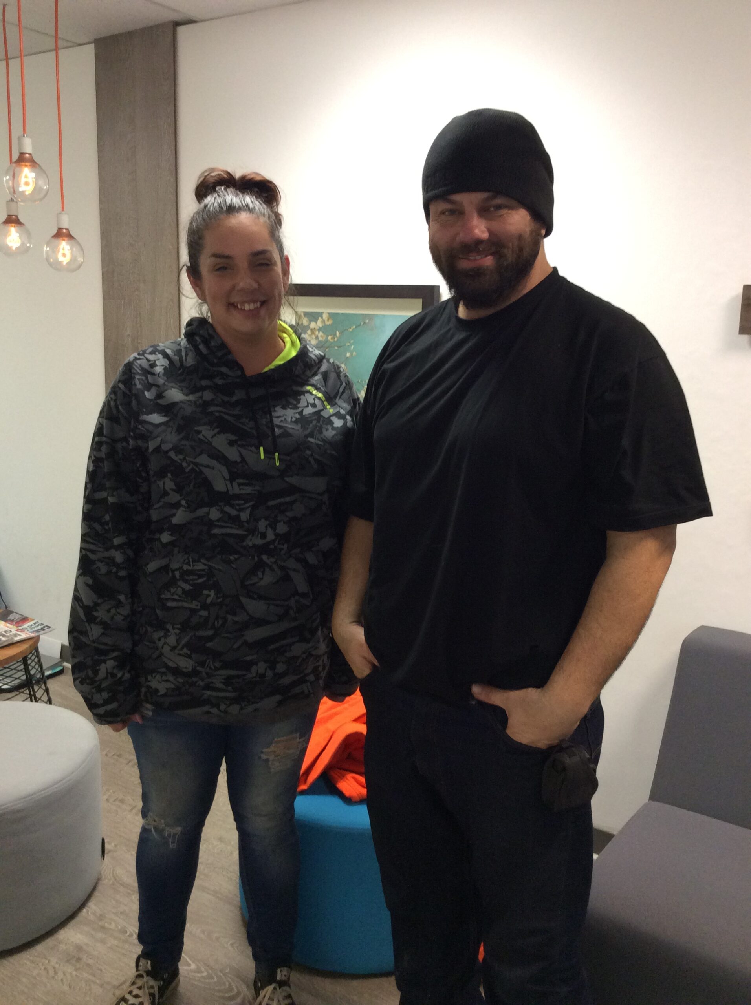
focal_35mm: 32
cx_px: 376
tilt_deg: -11.4
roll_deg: -2.0
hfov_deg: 44.1
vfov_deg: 56.9
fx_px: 928
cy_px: 502
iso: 100
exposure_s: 1/24
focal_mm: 3.3
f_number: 2.4
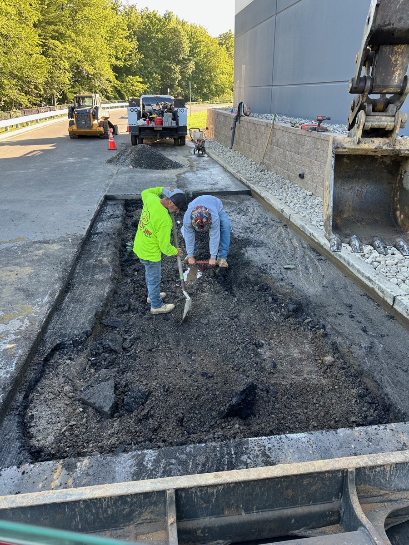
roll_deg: +0.4
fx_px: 378
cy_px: 272
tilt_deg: -24.1
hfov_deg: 56.8
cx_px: 204
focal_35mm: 24
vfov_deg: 71.6
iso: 64
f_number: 1.78
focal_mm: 6.86
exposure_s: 1/185
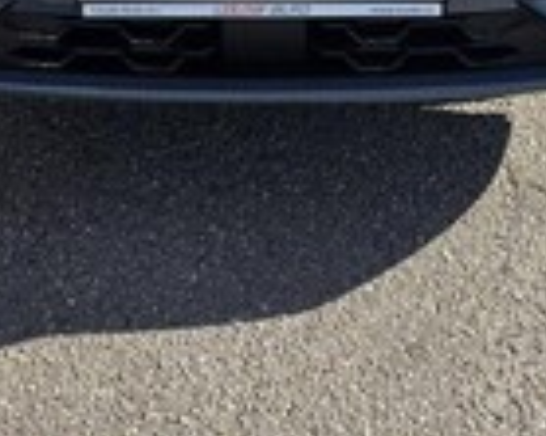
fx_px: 1437
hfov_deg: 21.5
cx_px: 232
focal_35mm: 89
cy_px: -269
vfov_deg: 15.5
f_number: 1.7
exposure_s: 1/1391
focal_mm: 6.3
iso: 40
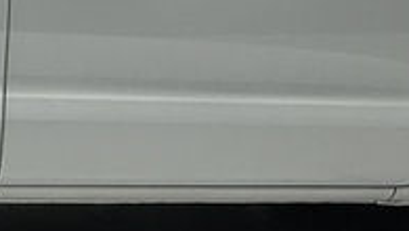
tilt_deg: -5.4
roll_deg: +0.9
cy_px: -124
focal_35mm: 80
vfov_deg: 14.1
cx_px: -73
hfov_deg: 24.2
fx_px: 868
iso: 160
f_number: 2.2
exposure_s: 1/100
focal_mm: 2.22
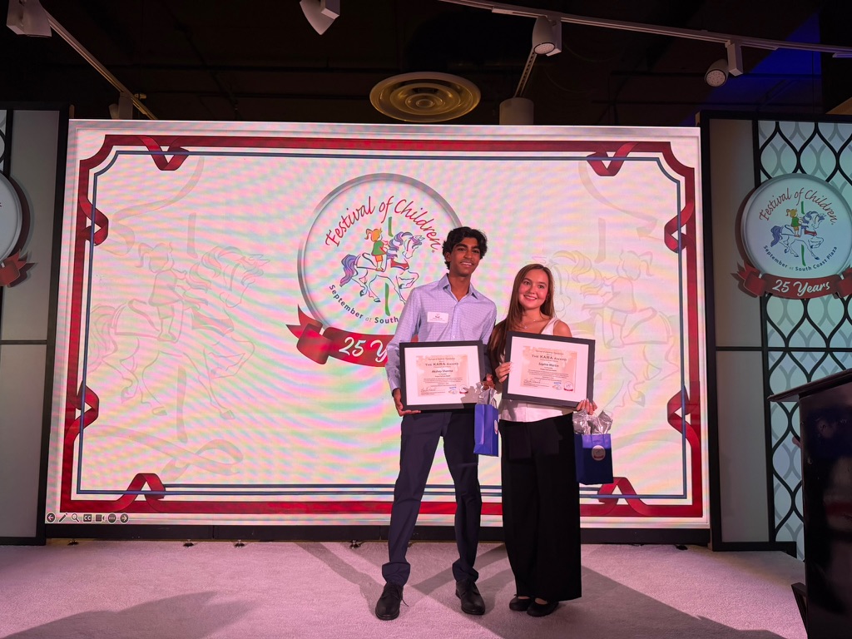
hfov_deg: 71.6
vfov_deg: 56.8
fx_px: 591
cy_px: 320
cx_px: 426
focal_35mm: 24
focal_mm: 6.76
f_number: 1.78
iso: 160
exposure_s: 1/120
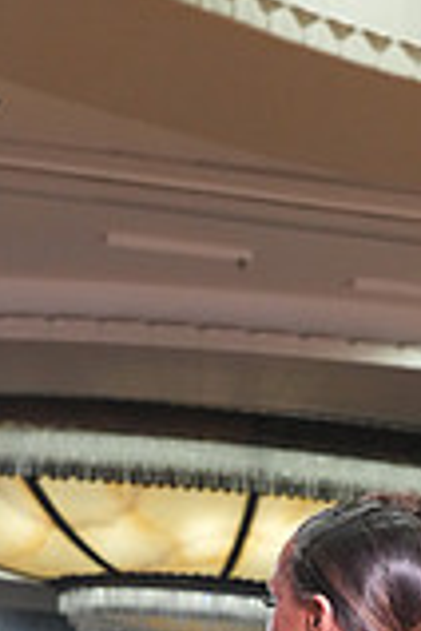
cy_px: 1143
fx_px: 3701
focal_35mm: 211
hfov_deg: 6.5
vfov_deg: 9.3
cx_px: 304
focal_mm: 58
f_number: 6.3
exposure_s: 1/200
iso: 4000
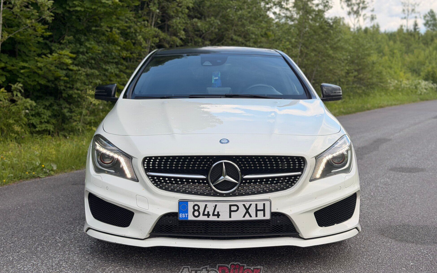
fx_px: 607
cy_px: 141
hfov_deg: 39.6
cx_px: 218
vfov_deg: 25.3
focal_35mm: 51
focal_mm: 6.76
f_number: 1.78
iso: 64
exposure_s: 1/2667
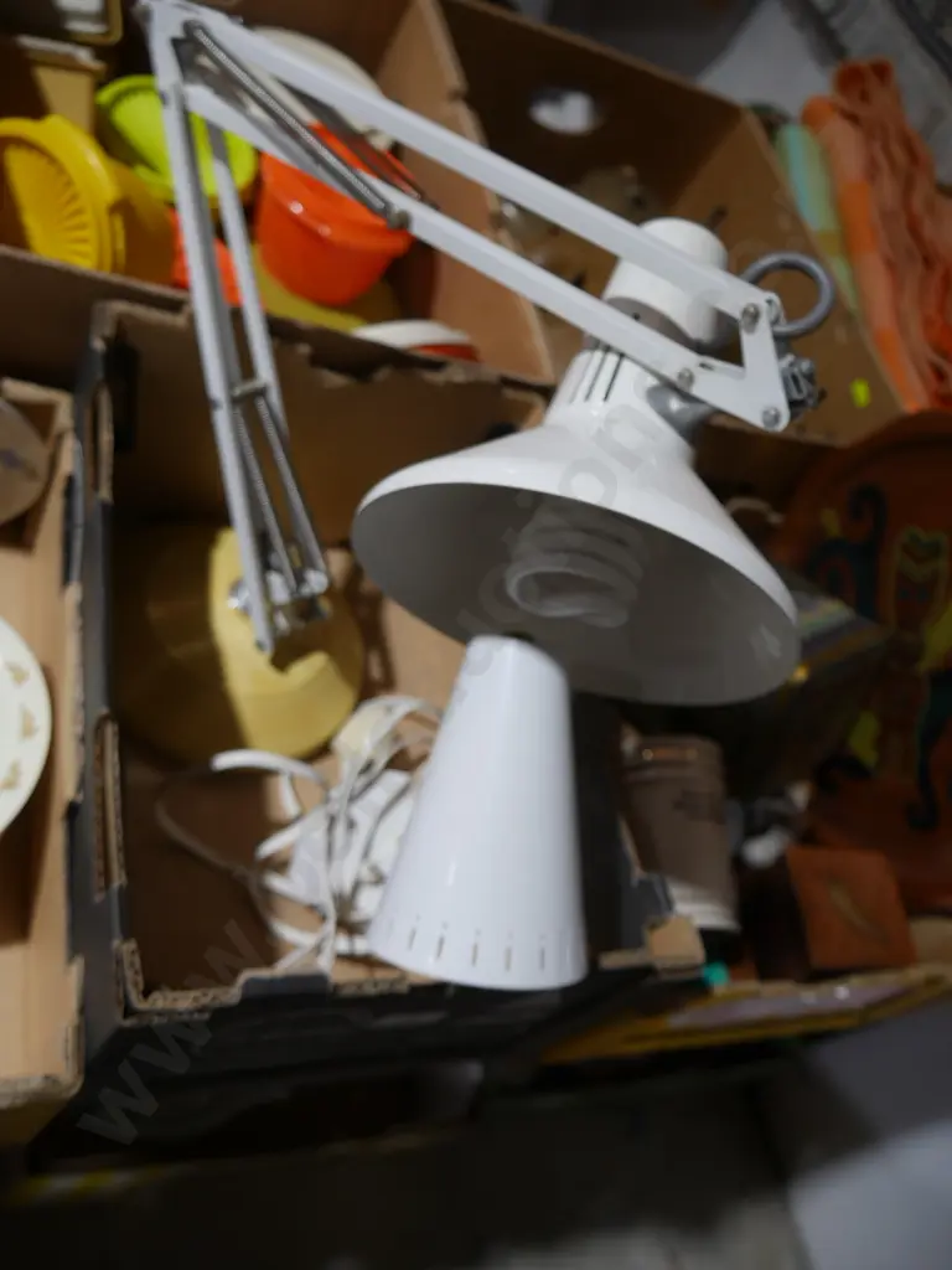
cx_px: 476
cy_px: 635
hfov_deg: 49.7
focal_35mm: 28
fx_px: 1027
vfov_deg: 63.4
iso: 250
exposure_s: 1/60
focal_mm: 14
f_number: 3.5
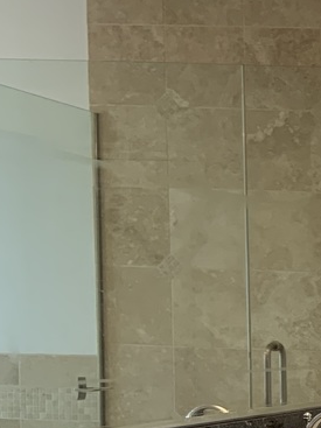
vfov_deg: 18.7
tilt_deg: -4.3
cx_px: 768
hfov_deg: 11.8
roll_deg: -1.7
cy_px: 440
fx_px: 1262
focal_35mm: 102
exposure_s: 1/120
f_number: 1.8
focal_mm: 4.25
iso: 64
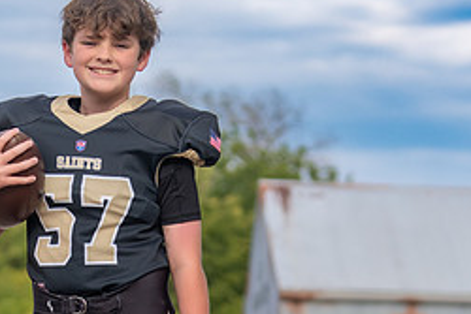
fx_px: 2801
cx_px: 140
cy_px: 338
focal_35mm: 214
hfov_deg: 9.6
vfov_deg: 6.4
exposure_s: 1/800
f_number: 2.8
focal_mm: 70
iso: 100
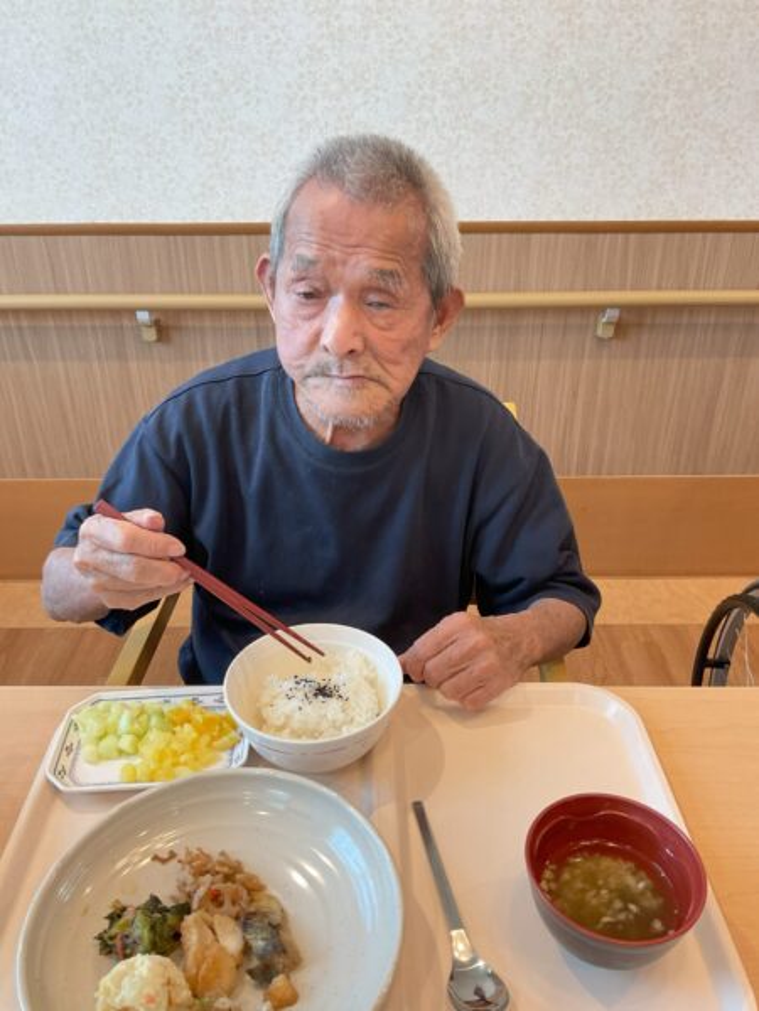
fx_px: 848
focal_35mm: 29
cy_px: 506
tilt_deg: -29.1
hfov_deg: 48.2
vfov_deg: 61.7
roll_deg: +2.9
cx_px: 380
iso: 64
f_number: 1.8
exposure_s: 1/60
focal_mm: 3
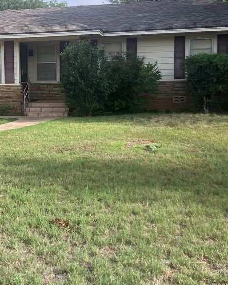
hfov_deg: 29.7
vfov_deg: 37.9
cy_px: 117
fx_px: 413
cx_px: 29
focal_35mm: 49
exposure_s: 1/810
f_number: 1.8
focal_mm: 3.99
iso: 32
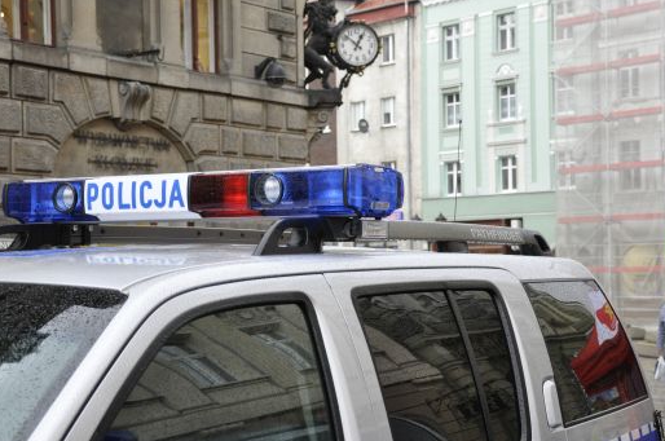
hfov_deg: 28.5
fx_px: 1309
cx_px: 365
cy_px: 209
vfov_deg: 19.1
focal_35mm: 71
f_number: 5.6
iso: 800
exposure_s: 1/125
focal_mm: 38
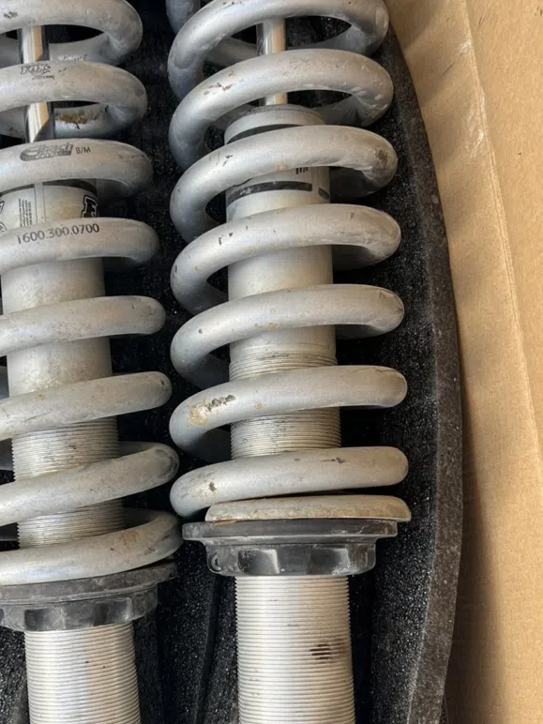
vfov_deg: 41.2
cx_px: 185
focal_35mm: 46
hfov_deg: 31.3
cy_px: 402
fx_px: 962
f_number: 1.5
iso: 32
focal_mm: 5.7
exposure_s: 1/121
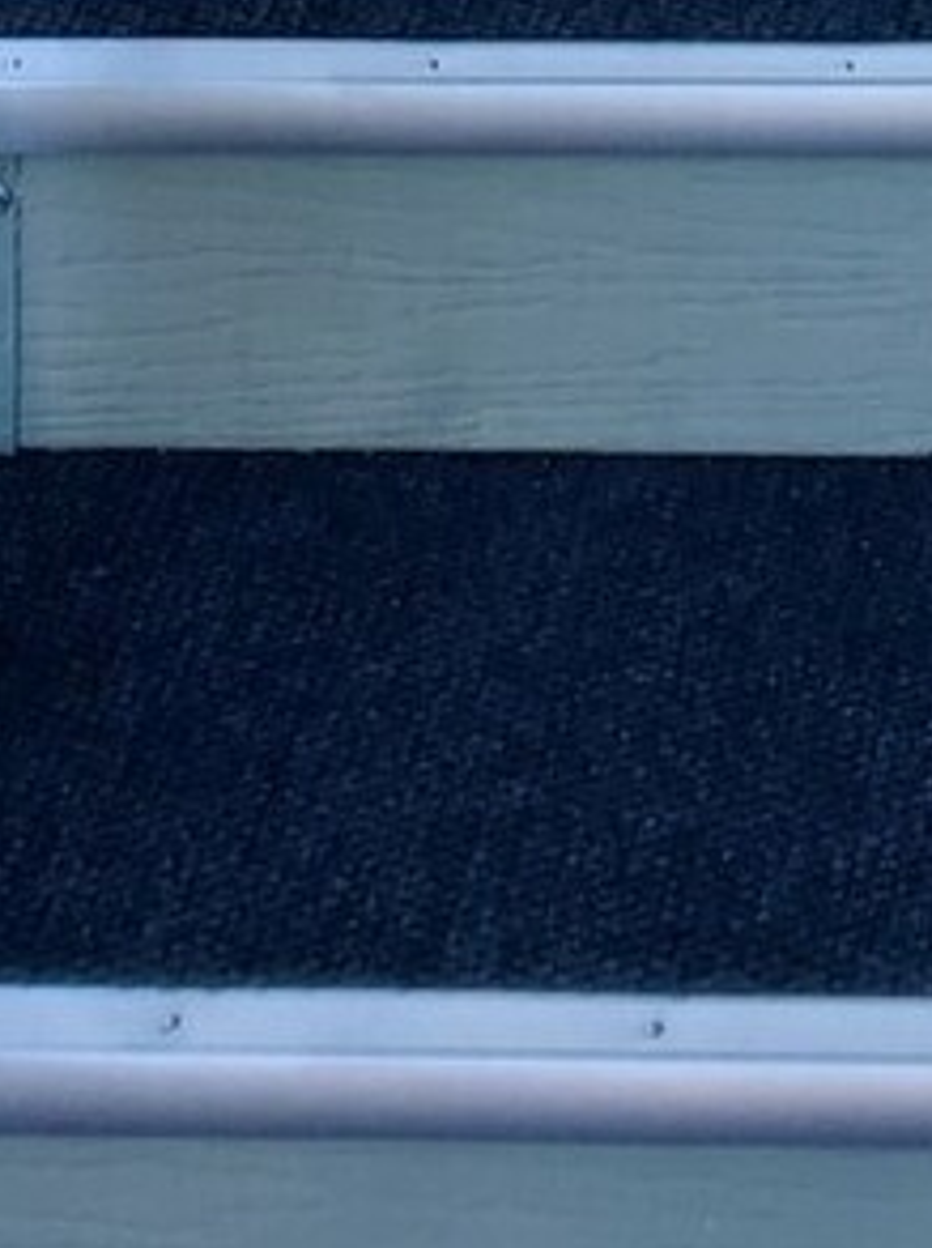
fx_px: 4605
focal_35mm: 128
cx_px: 1341
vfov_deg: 12.3
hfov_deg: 11.2
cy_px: -1708
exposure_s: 1/166
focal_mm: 4.3
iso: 50
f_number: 2.4
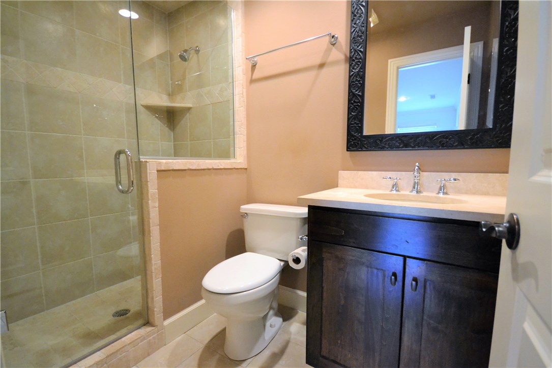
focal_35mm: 15
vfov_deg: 77.3
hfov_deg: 100.4
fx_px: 230
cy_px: 184
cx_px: 276
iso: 3200
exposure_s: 1/50
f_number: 4
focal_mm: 10
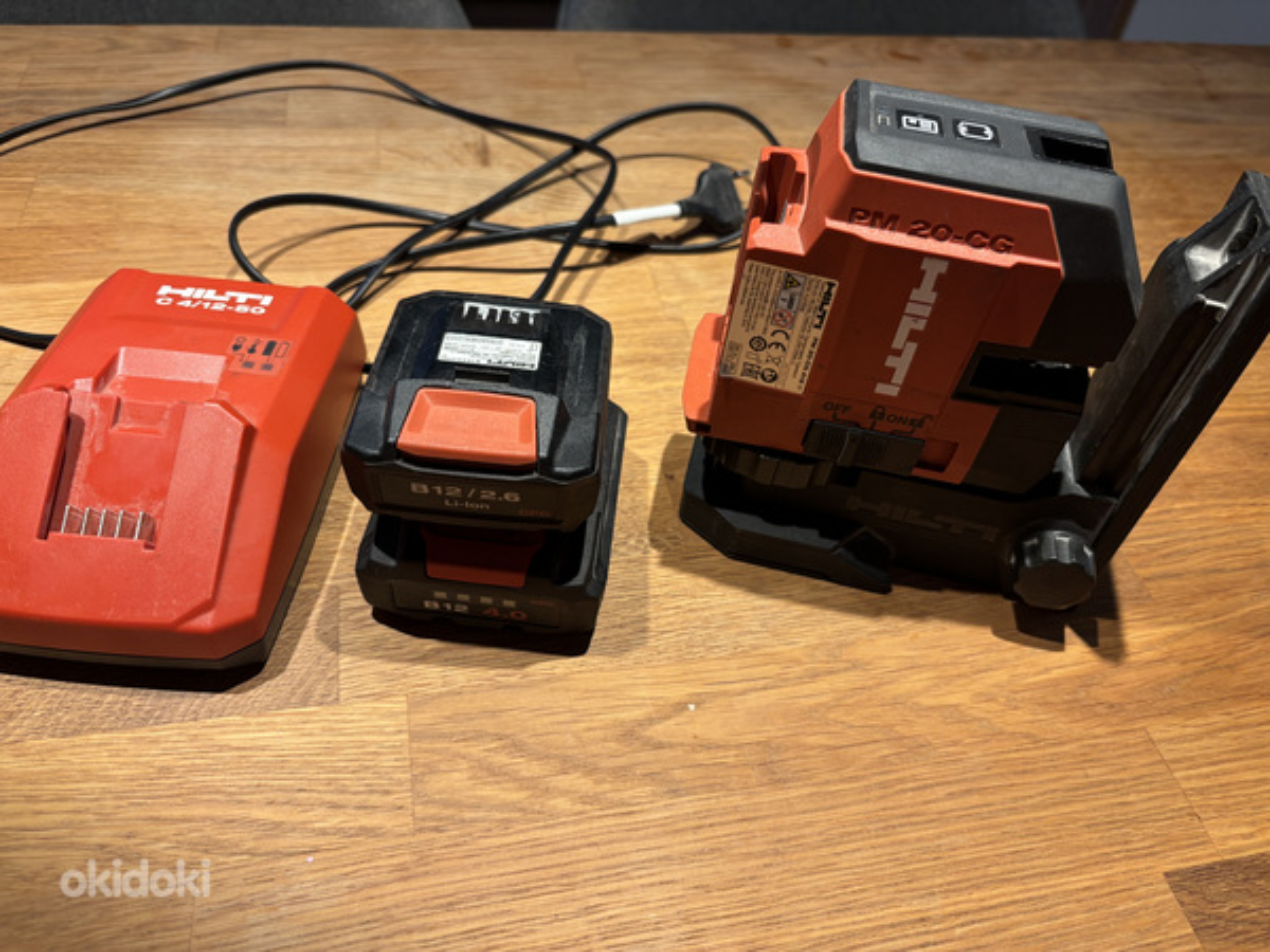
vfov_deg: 53.1
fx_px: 954
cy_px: 476
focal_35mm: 26
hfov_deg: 67.3
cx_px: 635
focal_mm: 5.96
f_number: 1.6
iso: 100
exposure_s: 1/50
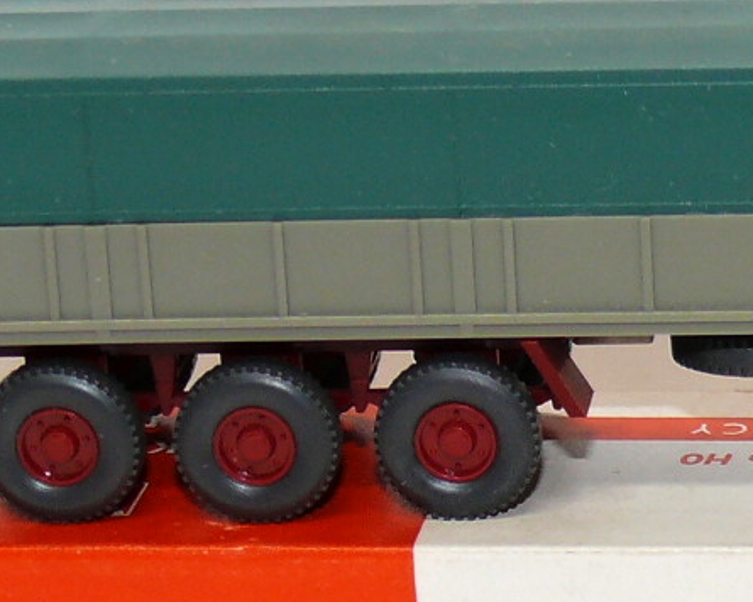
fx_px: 4925
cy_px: 462
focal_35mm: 221
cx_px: 902
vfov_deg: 7.0
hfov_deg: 8.6
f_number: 3.2
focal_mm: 10.4
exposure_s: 1/30
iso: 100
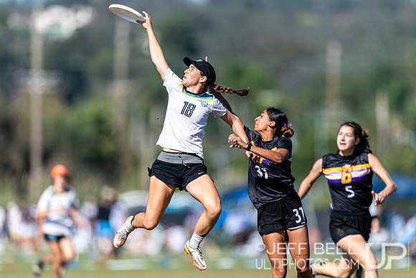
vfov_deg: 3.0
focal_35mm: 464
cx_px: 222
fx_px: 5366
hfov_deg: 4.4
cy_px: 134
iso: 100
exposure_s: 1/2500
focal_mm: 400
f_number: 2.8
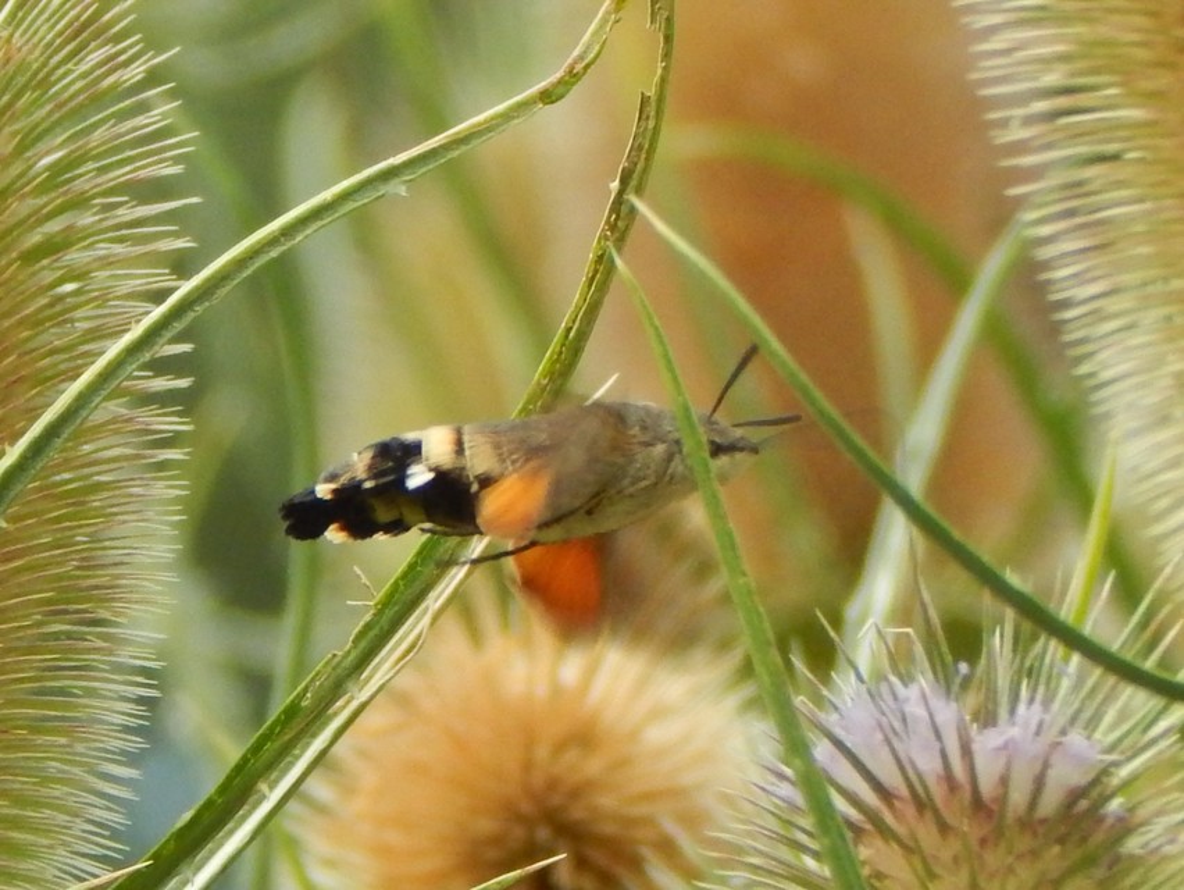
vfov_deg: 4.3
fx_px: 11841
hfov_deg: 5.7
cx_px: 592
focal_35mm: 346
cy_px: 445
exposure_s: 1/250
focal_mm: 62.2
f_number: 5.7
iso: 320
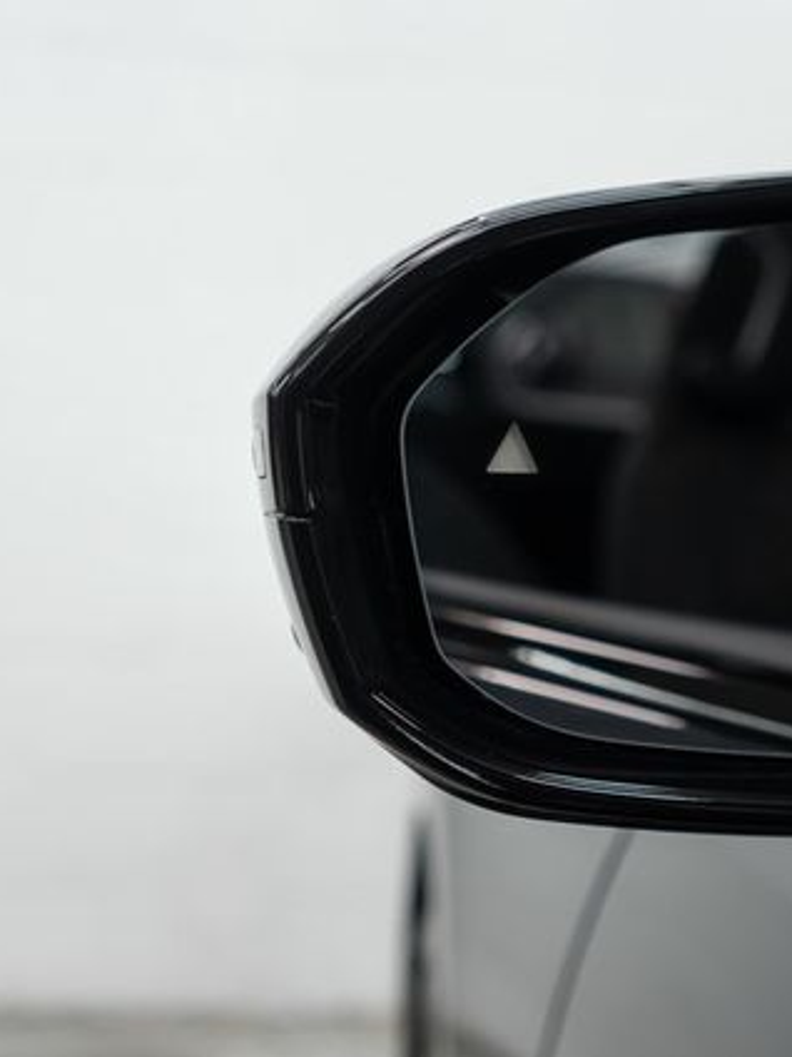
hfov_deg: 23.7
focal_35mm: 61
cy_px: 530
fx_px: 1861
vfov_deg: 31.7
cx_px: 605
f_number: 3.2
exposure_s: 1/40
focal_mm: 28
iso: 200
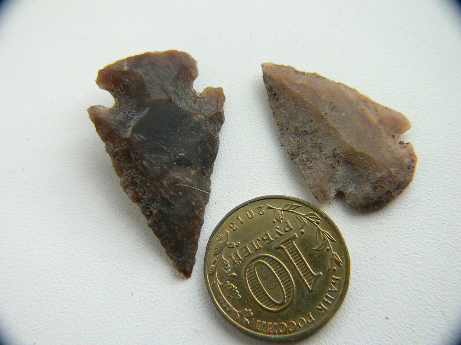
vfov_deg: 40.7
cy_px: 172
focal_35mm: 35
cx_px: 230
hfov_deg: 52.6
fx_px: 466
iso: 80
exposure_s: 1/50
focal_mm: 7.5
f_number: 3.2
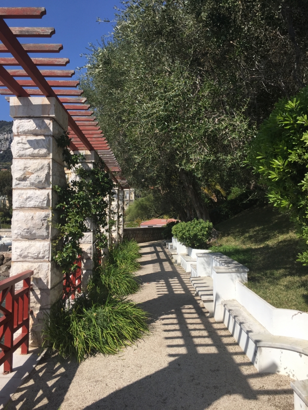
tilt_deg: +2.2
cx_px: 154
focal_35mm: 29
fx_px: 344
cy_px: 205
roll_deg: -0.8
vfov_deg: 61.7
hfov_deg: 48.2
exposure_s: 1/2198
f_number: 2.2
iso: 32
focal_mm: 4.15
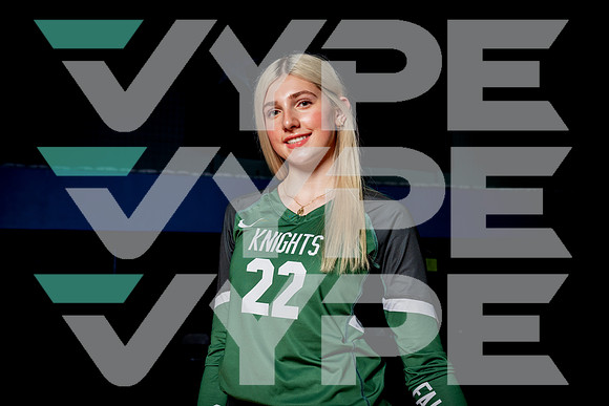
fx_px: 747
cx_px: 304
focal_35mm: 44
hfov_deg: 44.3
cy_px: 203
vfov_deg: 30.4
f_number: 5
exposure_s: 1/200
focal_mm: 42
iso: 250
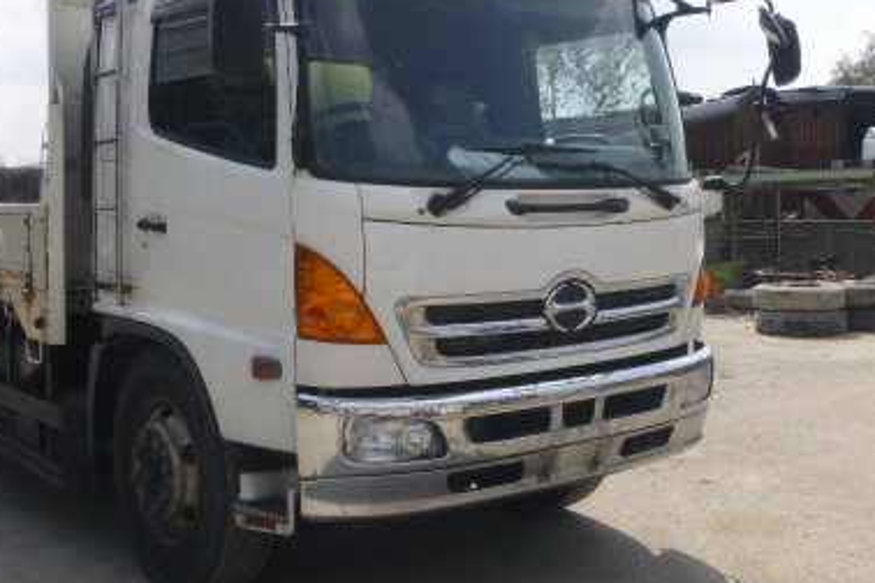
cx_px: 373
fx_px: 1069
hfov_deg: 44.4
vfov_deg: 30.3
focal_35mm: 44
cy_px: 197
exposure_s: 1/640
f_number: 3.9
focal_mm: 4.5
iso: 100
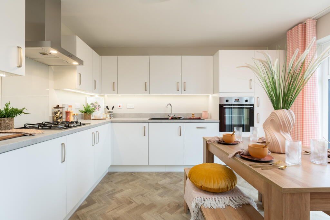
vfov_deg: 70.5
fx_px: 156
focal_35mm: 17
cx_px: 165
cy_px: 110
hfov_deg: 93.3
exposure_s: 1/6
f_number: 7.1
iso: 200
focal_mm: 17
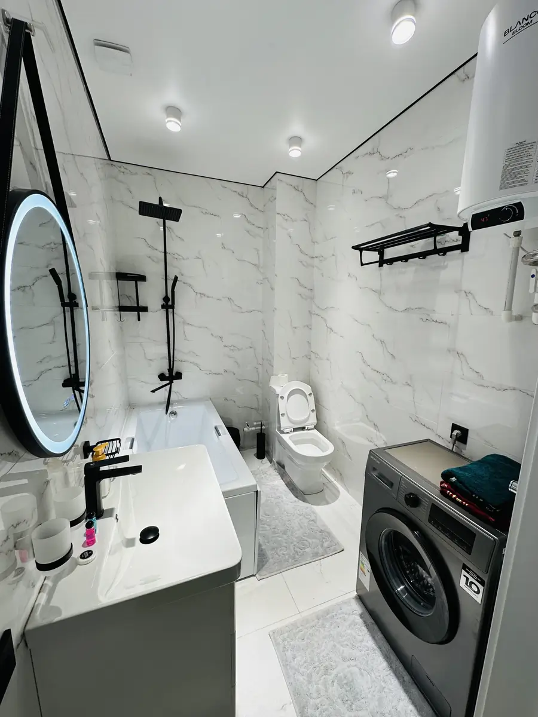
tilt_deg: -10.0
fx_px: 290
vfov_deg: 102.1
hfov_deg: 85.7
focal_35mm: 14
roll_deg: -0.8
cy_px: 358
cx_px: 269
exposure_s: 1/100
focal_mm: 2.22
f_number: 2.2
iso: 64
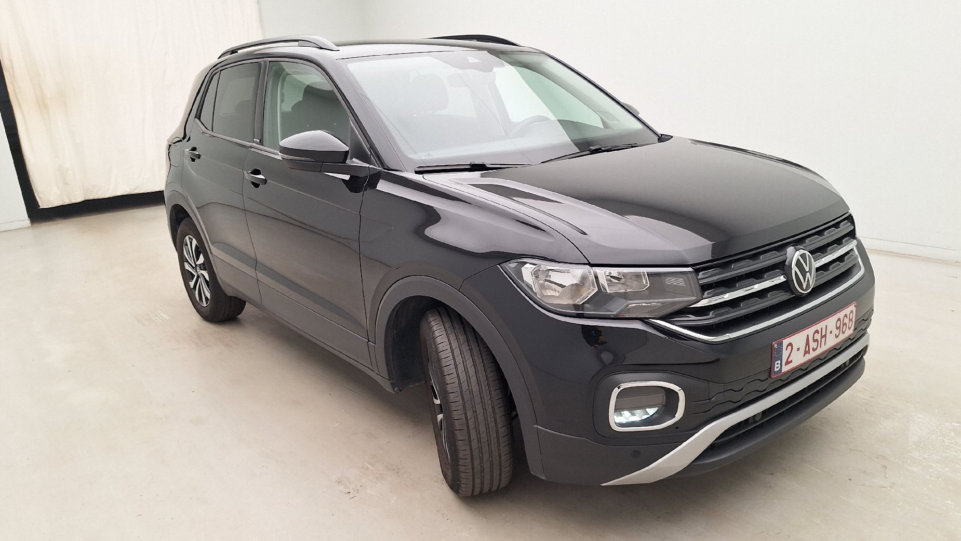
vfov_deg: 44.3
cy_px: 309
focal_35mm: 26
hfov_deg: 71.9
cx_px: 487
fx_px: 663
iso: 64
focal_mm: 5.54
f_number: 1.8
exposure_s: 1/100
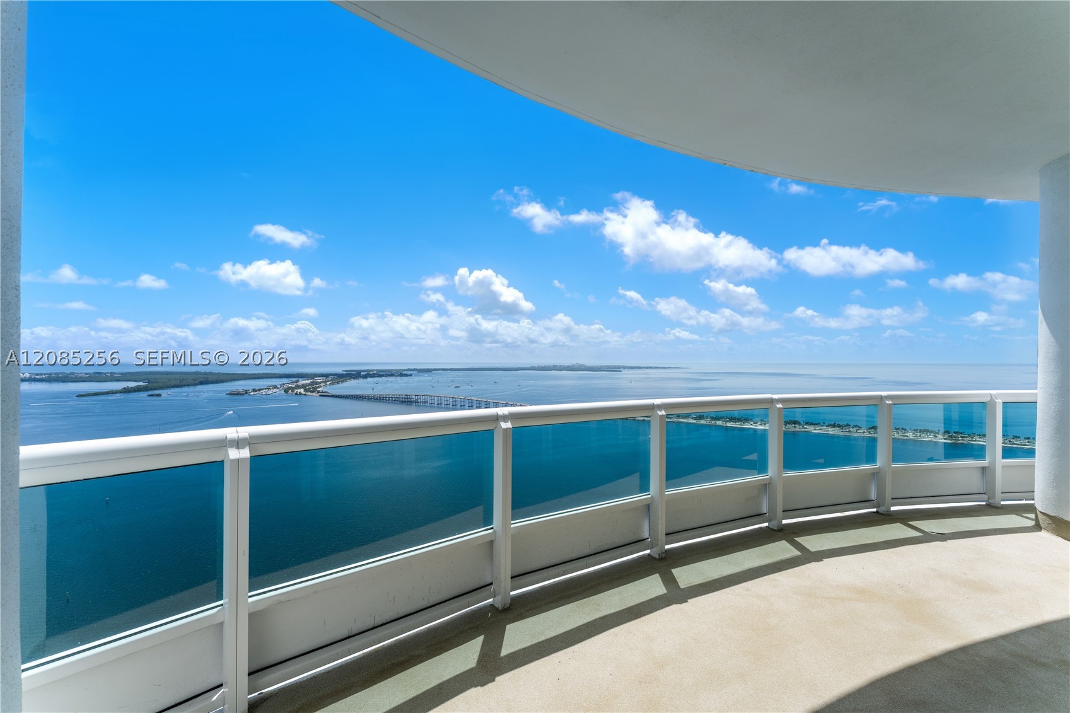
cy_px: 356
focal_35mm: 14
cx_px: 535
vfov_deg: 81.2
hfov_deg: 104.3
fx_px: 416
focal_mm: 14
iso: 320
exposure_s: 1/500
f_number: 10
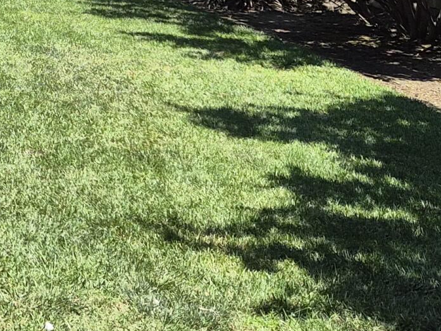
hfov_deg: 17.1
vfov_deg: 13.8
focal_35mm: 99
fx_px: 1261
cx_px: -295
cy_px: -197
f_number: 1.8
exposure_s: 1/2776
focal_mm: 5.4
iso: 80
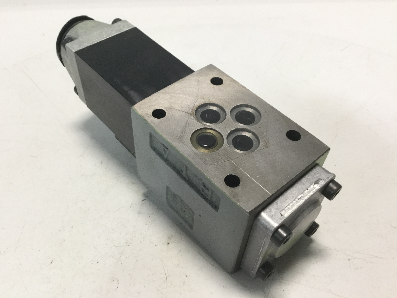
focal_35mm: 32
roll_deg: +5.1
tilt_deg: -43.1
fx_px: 367
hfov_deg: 56.8
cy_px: 148
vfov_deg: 44.2
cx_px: 195
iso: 80
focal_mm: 3.3
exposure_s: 1/30
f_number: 2.4
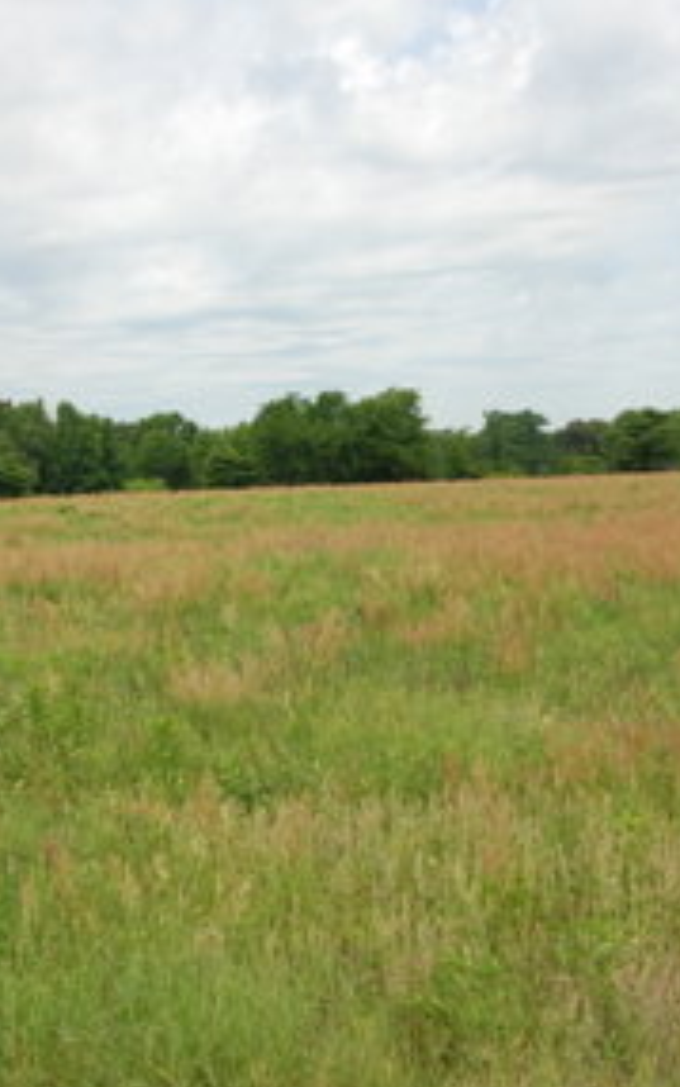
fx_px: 1422
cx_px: 300
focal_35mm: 48
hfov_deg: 26.9
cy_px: 532
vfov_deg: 41.8
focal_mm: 20
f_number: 13
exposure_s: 1/640
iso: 800
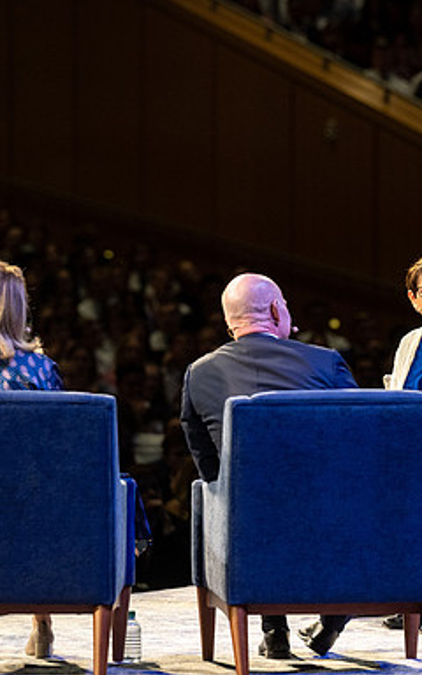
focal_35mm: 308
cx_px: 327
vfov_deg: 6.8
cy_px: 337
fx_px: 5668
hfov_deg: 4.3
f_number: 4
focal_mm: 200
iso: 1250
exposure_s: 1/125
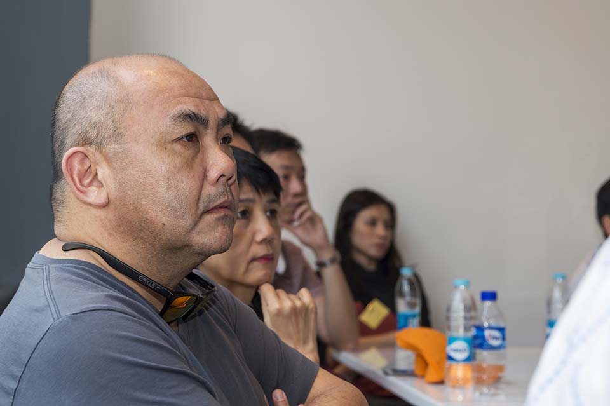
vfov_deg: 19.4
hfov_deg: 28.9
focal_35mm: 70
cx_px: 305
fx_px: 1185
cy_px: 203
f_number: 7.1
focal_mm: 70
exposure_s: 1/80
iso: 200
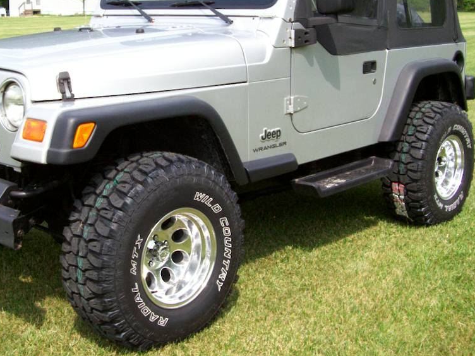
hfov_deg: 34.8
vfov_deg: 26.4
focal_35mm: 55
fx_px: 755
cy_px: 114
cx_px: 195
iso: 80
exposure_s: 1/736
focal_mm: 5.6
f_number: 2.7
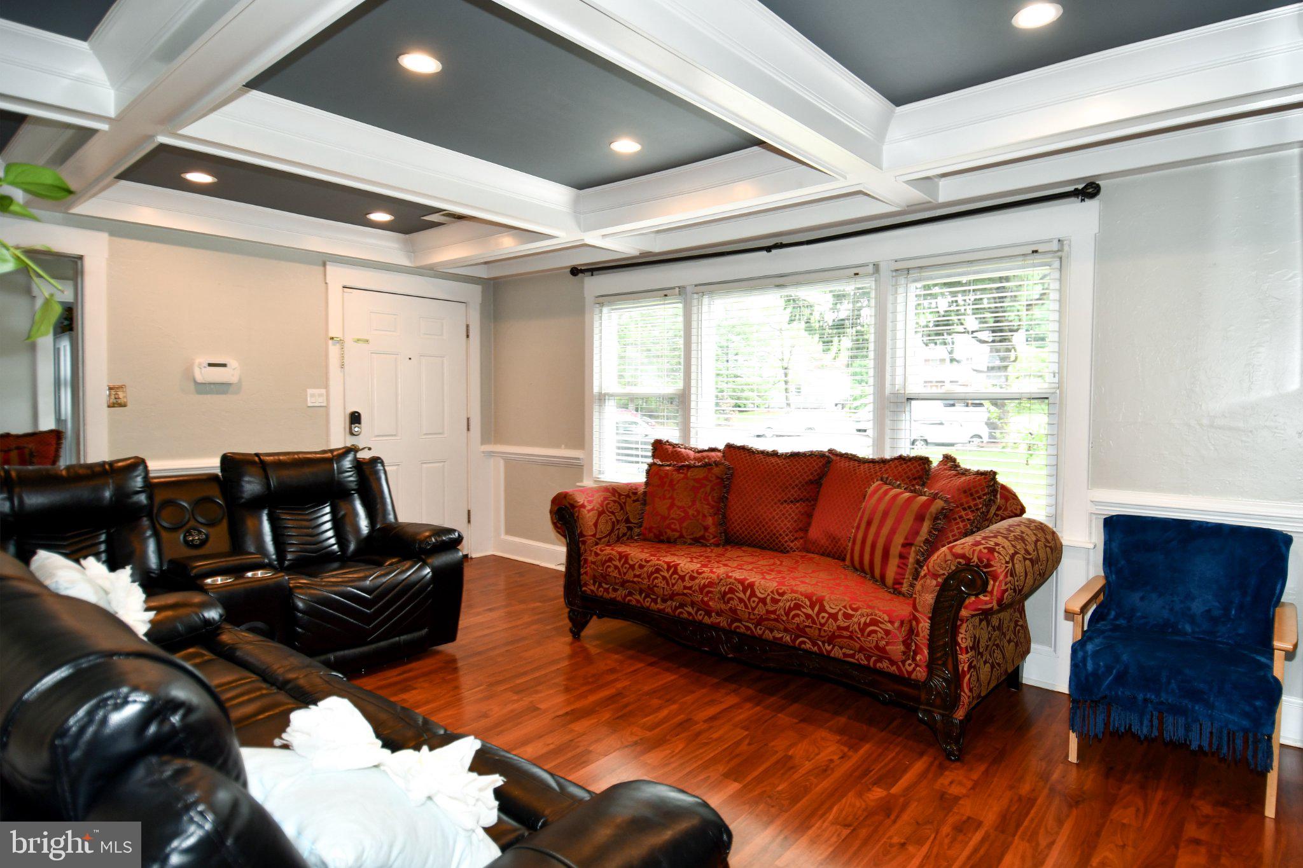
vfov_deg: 67.4
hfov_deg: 90.0
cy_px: 434
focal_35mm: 18
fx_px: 651
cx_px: 652
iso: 250
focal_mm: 12
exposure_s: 1/60
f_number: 4
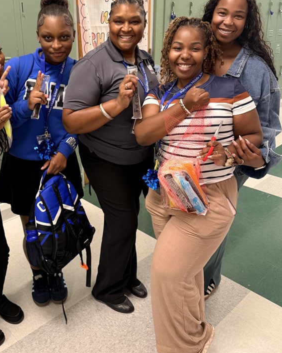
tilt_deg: -17.0
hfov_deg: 42.9
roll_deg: +1.4
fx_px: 355
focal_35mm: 34
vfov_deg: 52.4
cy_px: 136
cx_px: 99
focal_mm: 6.76
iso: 400
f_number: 1.78
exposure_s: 1/60
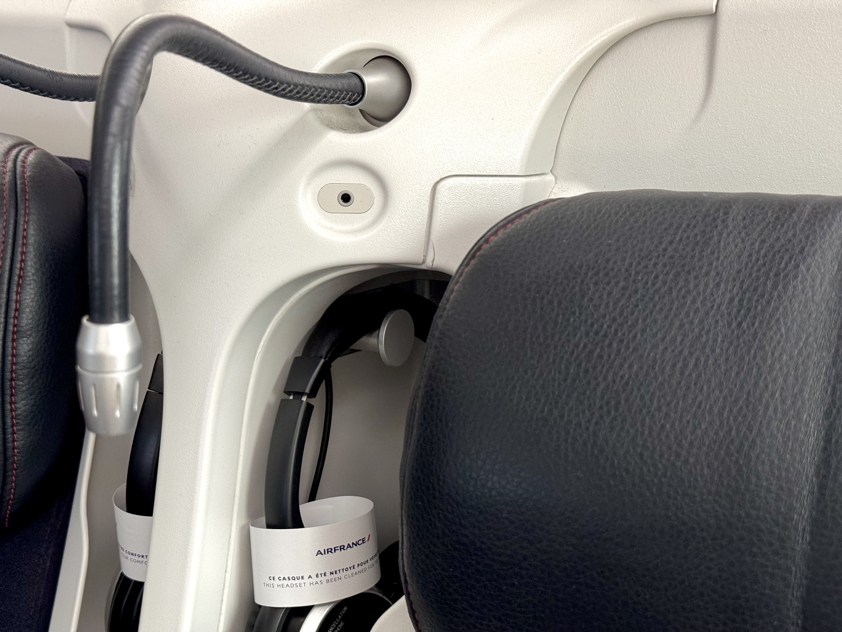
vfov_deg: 30.3
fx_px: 1168
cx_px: 421
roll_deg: -1.2
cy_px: 316
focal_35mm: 48
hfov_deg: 39.7
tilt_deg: -10.7
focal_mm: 6.76
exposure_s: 1/55
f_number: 1.78
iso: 250
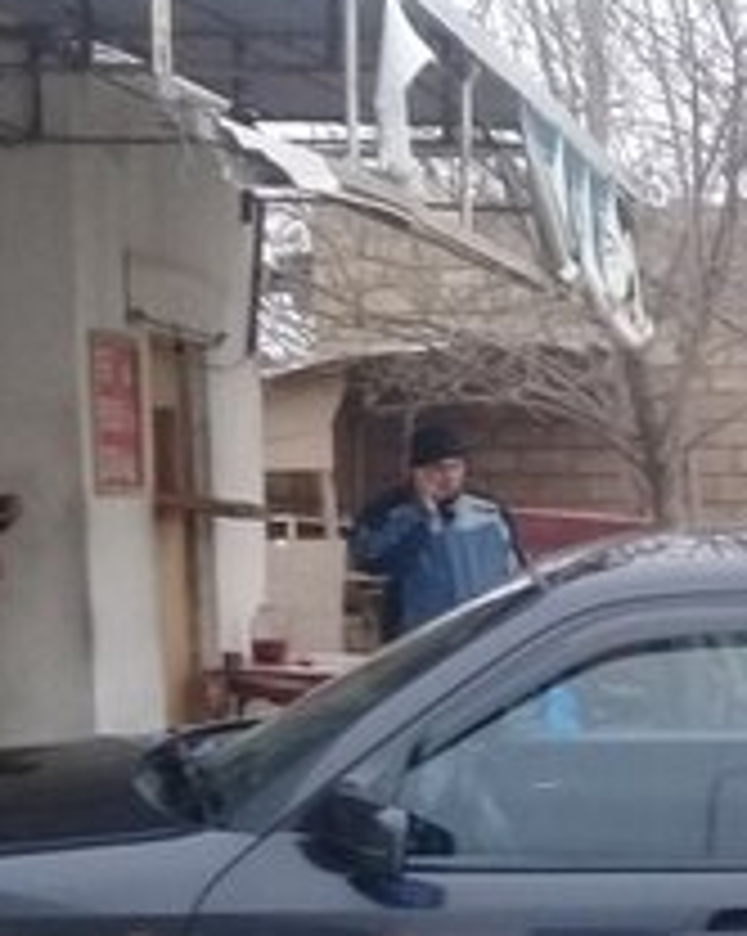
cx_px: 824
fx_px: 2657
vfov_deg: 19.2
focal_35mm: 96
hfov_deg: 15.6
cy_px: 1010
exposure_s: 1/33
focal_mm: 3.3
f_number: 2.2
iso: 100
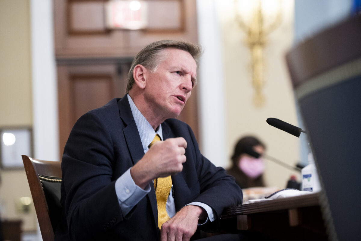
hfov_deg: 16.8
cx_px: 180
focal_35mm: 122
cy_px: 120
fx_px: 1223
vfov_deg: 11.2
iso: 4000
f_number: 2.8
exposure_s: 1/250
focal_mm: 122
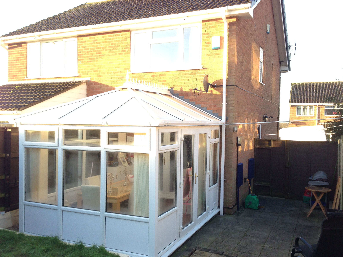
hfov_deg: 54.0
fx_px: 337
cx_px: 176
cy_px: 132
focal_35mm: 34
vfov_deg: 41.8
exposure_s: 1/120
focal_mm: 4.12
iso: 64
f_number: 2.4
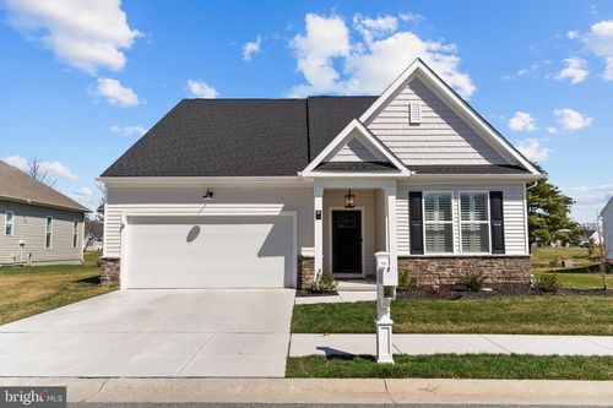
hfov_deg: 67.4
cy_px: 204
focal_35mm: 27
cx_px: 306
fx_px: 460
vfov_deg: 47.9
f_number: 2.8
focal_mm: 18
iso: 100
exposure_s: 1/4000
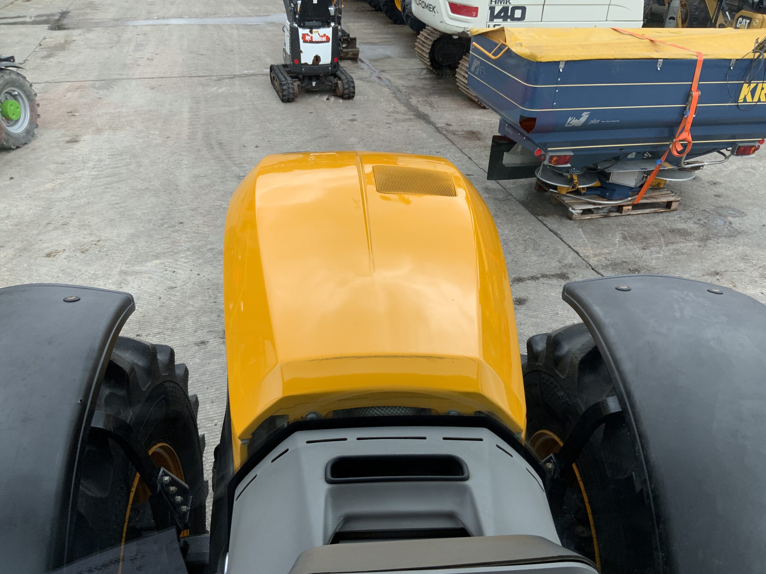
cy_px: 287
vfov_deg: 48.2
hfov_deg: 61.7
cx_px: 383
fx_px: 642
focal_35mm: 29
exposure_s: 1/599
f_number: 1.8
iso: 16
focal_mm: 3
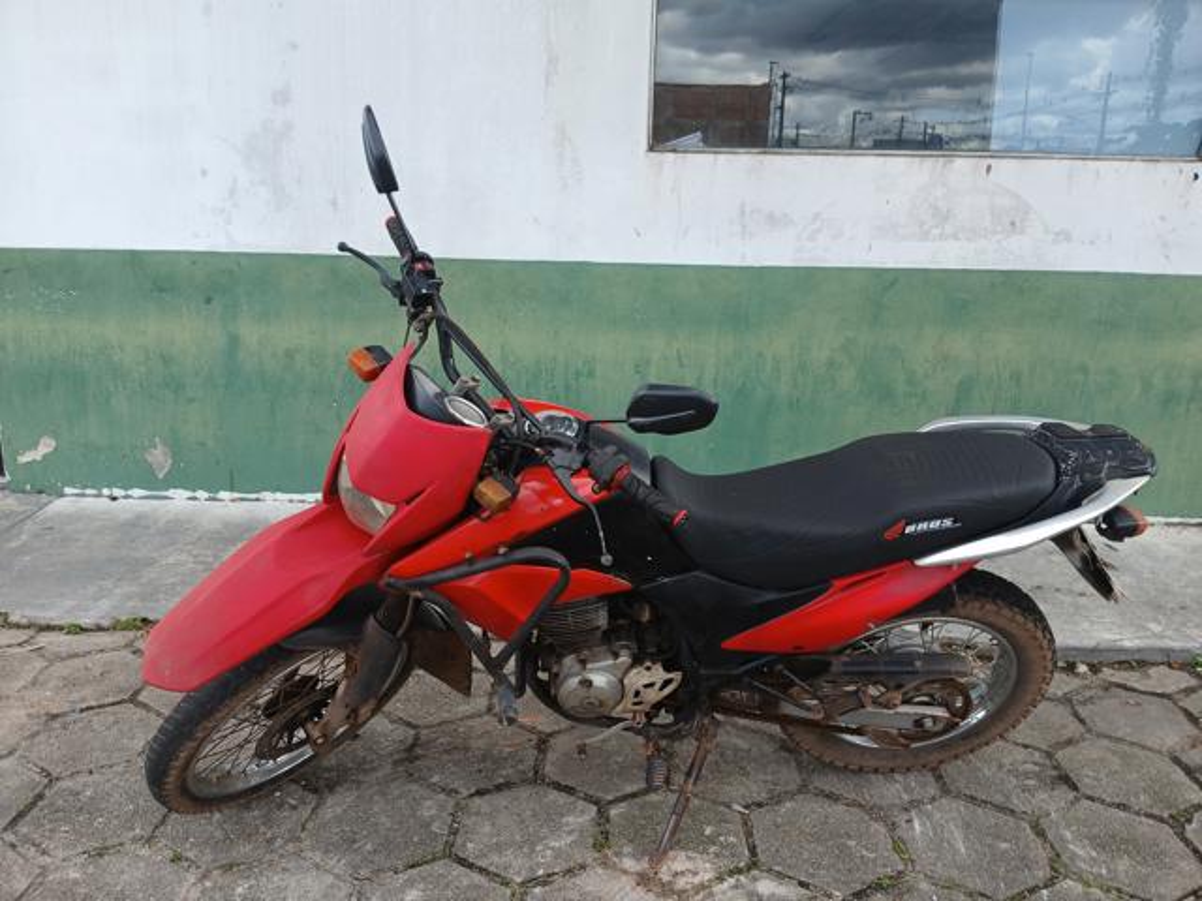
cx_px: 601
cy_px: 450
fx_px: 903
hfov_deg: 67.3
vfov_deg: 53.1
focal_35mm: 26
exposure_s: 1/120
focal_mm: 3.98
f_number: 1.8
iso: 25
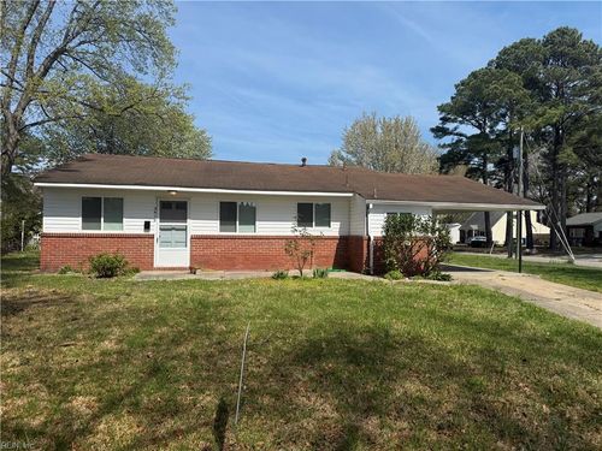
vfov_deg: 56.8
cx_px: 301
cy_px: 226
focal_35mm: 24
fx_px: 417
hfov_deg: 71.6
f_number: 1.78
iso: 80
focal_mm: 6.76
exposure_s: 1/4975
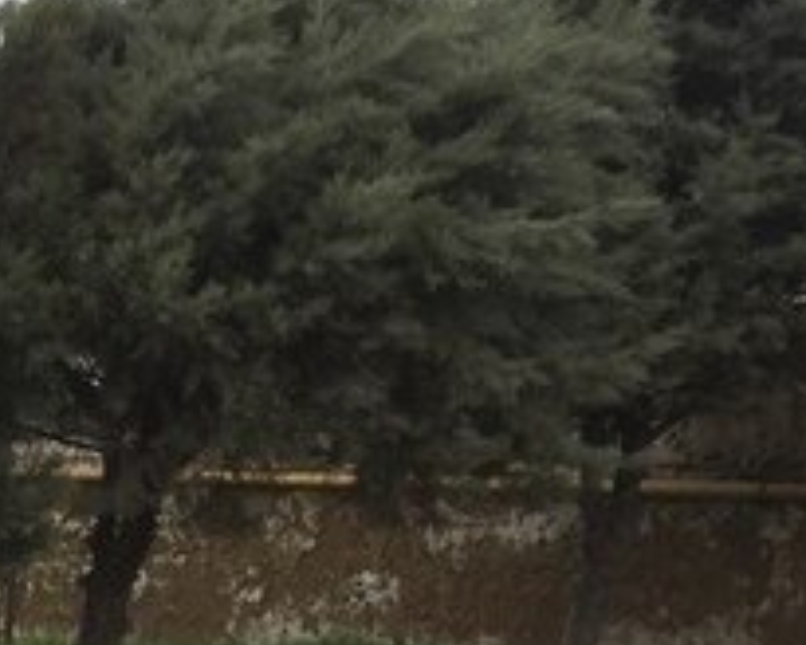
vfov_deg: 16.1
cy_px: 824
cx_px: -484
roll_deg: -3.2
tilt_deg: -11.4
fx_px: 2171
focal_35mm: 91
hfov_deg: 18.2
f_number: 2.2
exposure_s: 1/557
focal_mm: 4.15
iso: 32
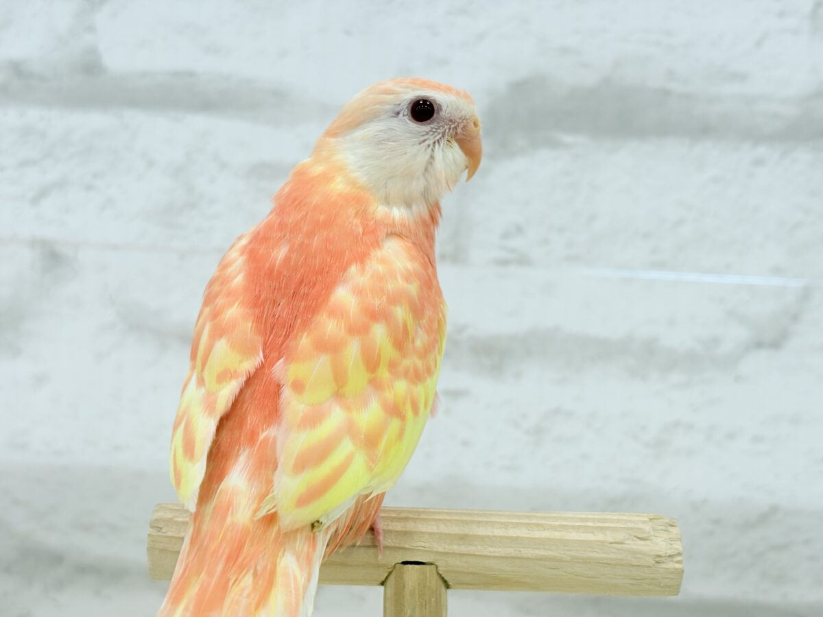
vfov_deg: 28.0
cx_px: 412
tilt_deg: -0.8
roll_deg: -1.9
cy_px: 308
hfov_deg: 36.8
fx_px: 1236
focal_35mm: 52
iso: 50
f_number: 1.6
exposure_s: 1/100
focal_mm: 5.96
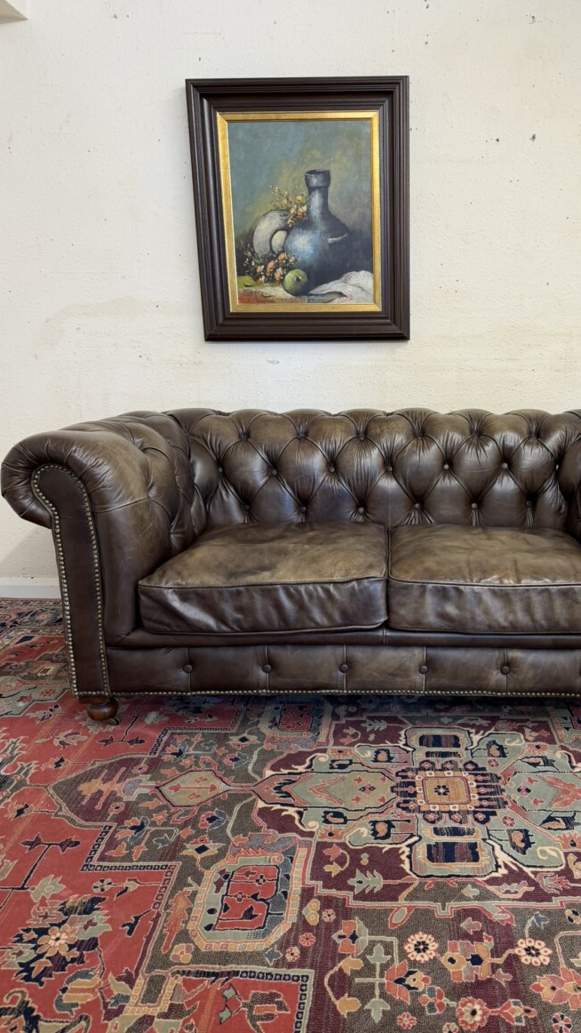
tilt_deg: -12.7
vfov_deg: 69.9
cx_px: 387
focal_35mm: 27
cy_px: 516
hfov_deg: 42.3
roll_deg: +0.2
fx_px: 739
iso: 125
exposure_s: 1/50
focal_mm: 6.76
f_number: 1.78
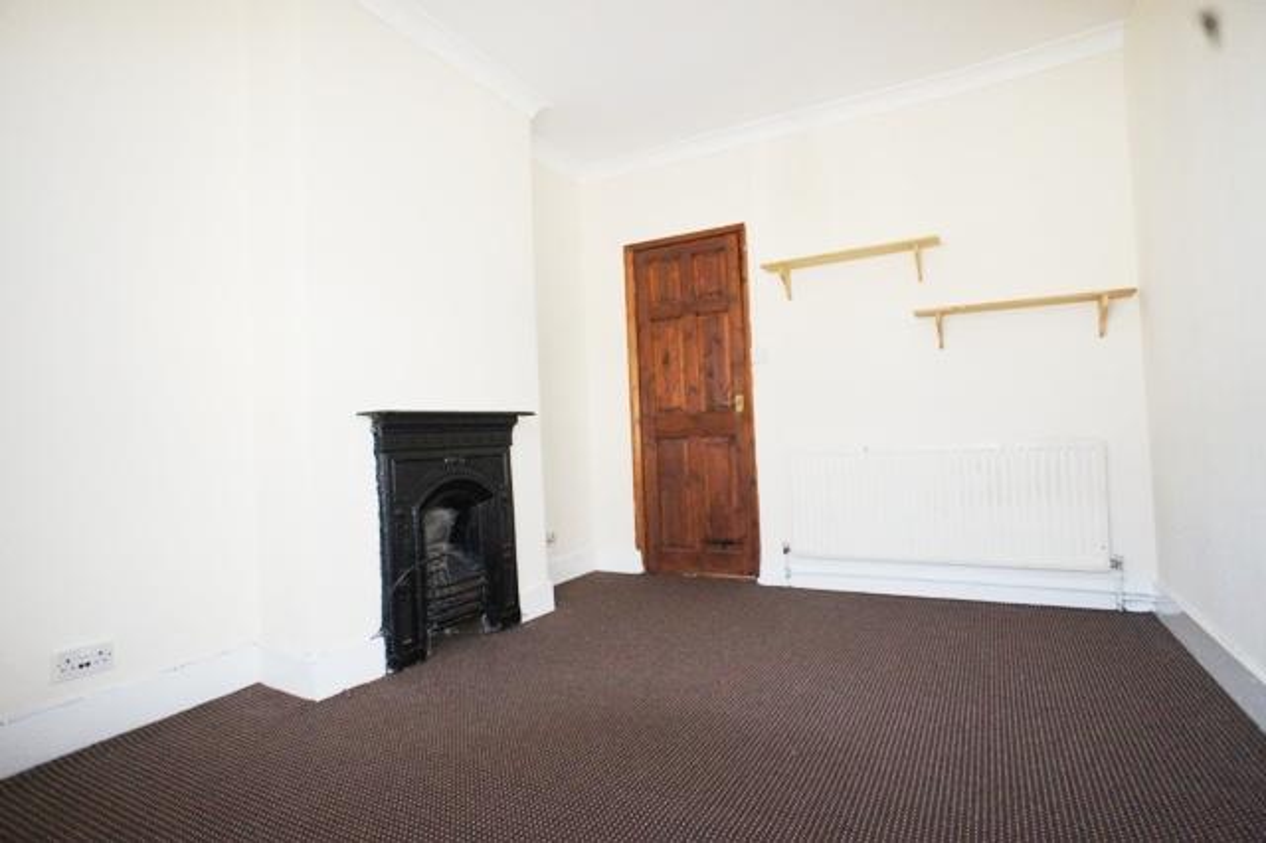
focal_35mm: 24
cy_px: 422
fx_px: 844
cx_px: 633
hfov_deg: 73.8
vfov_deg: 53.1
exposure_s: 1/60
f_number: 6.3
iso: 1250
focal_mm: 16
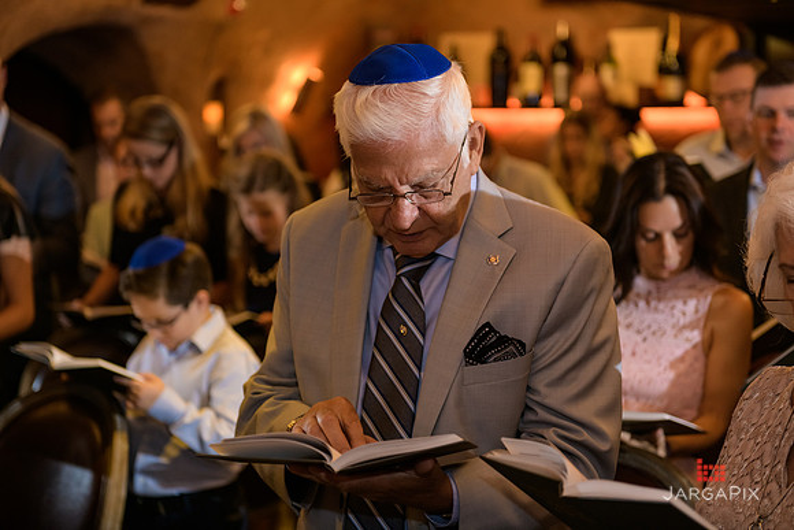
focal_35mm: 70
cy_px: 265
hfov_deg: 28.8
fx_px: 1544
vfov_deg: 19.5
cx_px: 397
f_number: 3.2
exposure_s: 1/125
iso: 1600
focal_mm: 70
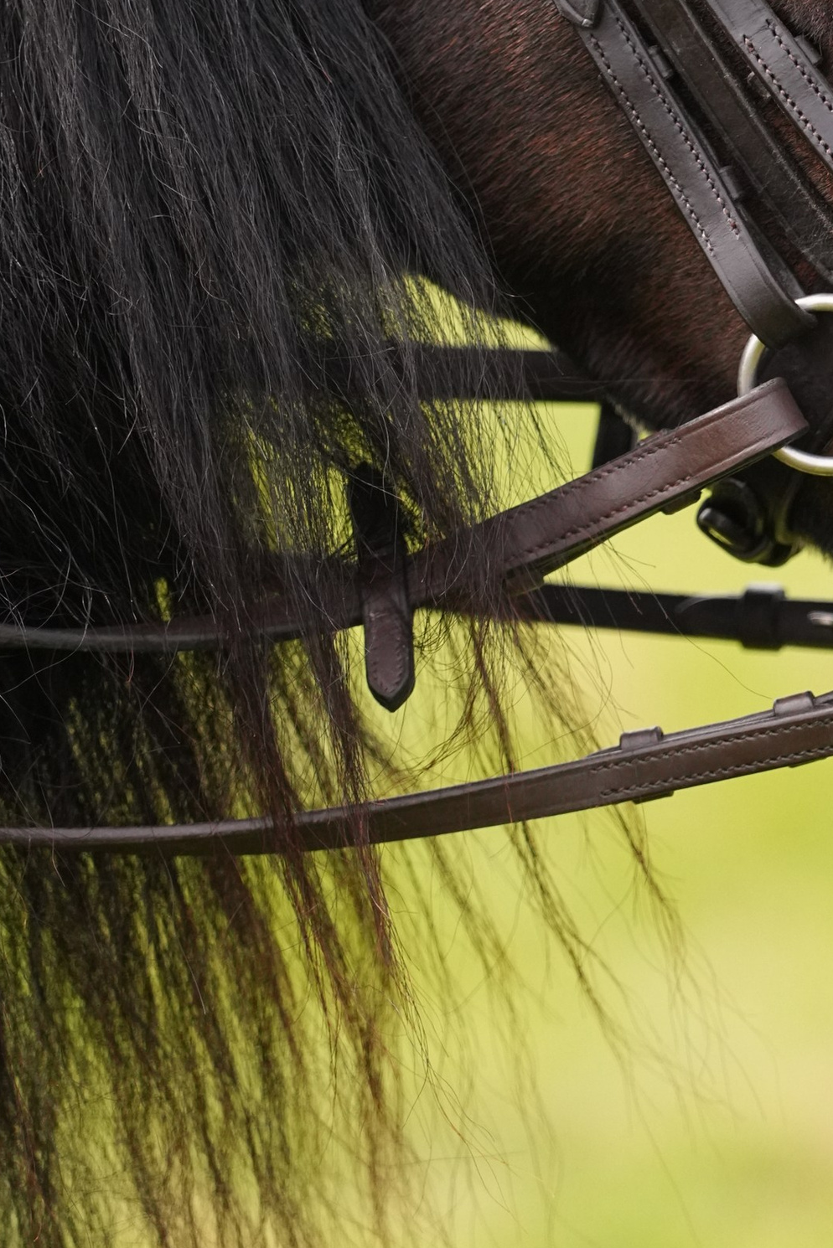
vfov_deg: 5.5
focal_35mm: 372
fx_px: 12906
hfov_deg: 3.7
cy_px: 147
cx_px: 728
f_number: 2.8
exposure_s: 1/6400
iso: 1250
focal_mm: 144.4
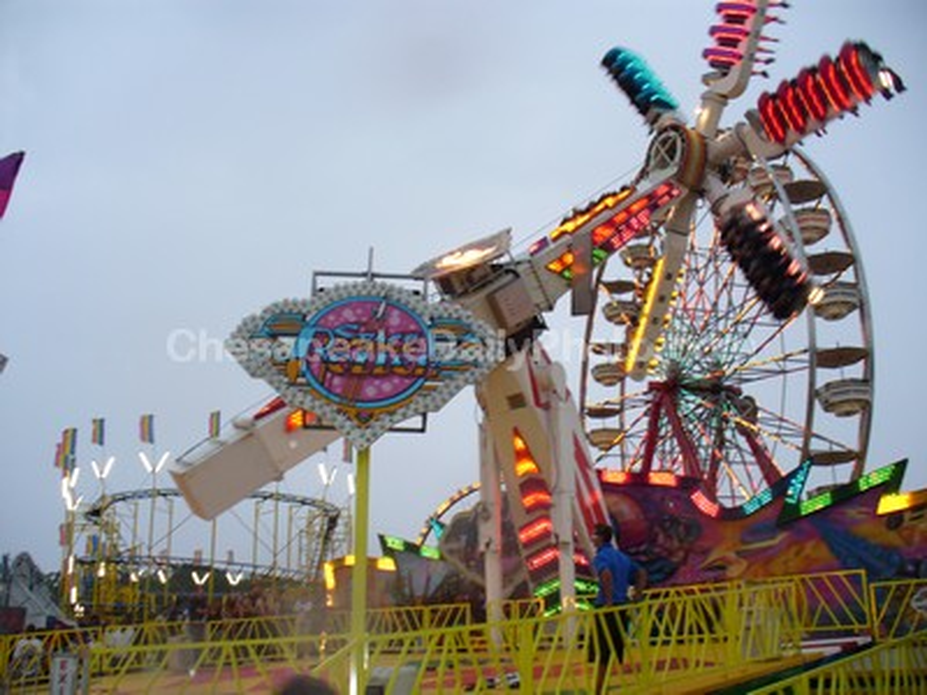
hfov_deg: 50.1
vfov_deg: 38.7
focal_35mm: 37
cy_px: 348
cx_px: 464
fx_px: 991
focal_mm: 6.1
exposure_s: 1/30
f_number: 2.8
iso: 100
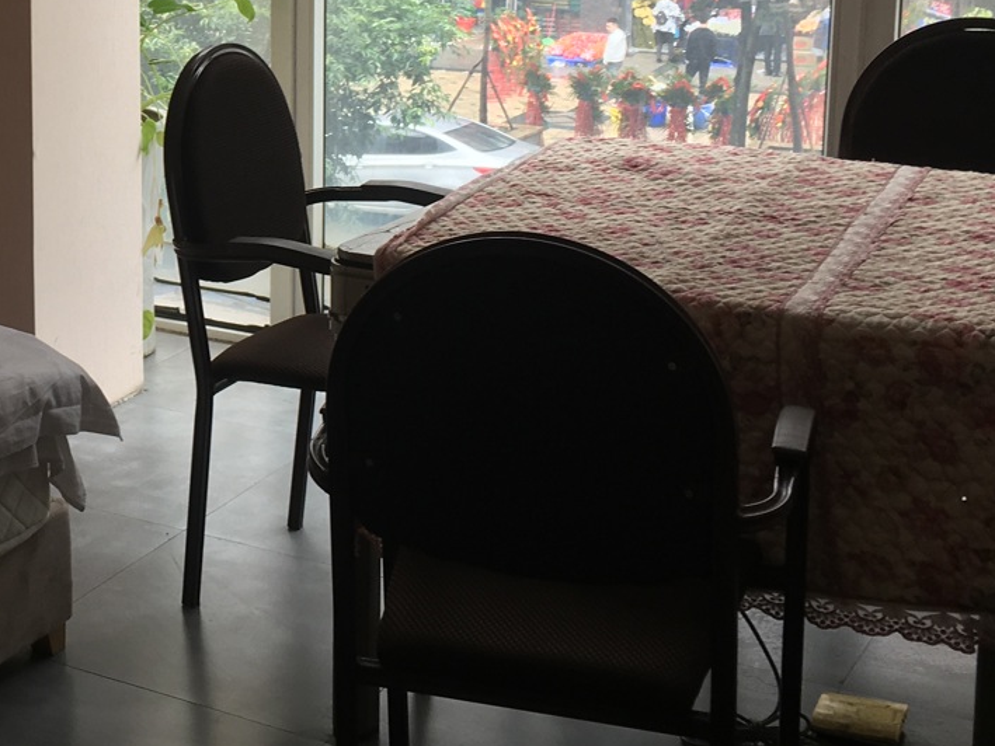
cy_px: 92
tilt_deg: -9.1
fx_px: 1955
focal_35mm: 68
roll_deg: +0.7
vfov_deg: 21.2
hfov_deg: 27.0
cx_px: 12
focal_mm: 4.15
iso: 25
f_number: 2.2
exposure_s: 1/50
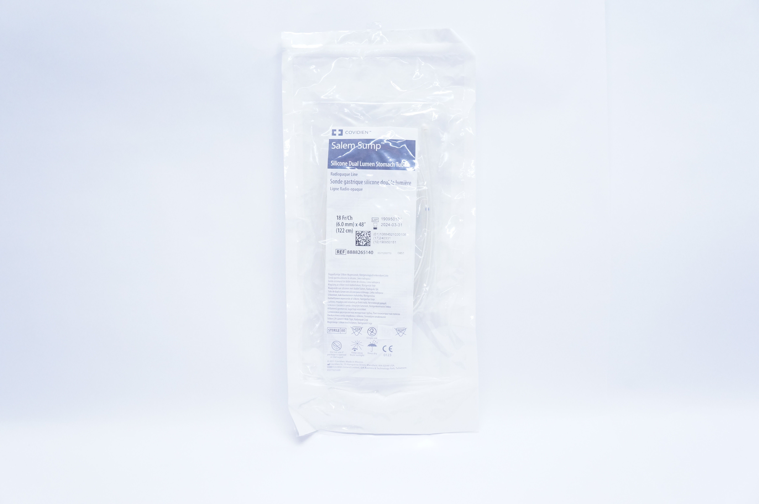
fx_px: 695
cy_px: 252
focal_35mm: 33
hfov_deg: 57.3
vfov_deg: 39.9
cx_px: 380
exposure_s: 1/125
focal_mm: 22
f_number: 5
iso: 1600
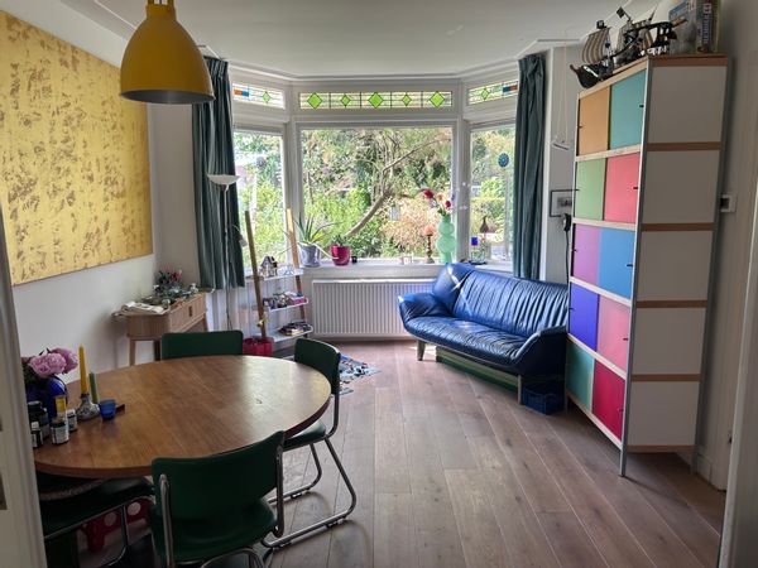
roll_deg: +0.7
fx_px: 569
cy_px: 284
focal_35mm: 26
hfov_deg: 67.3
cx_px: 379
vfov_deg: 53.1
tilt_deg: -9.5
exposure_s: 1/121
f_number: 1.5
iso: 40
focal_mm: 5.7
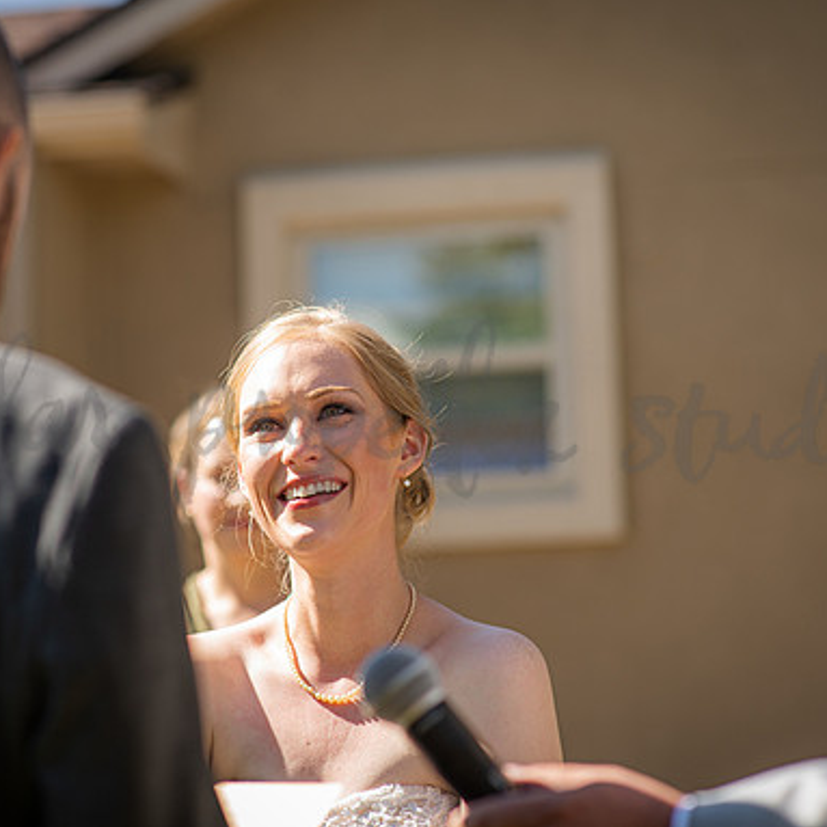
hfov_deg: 15.2
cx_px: 374
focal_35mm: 115
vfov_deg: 15.2
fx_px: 3108
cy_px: 412
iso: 200
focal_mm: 85
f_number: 2.8
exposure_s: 1/1600
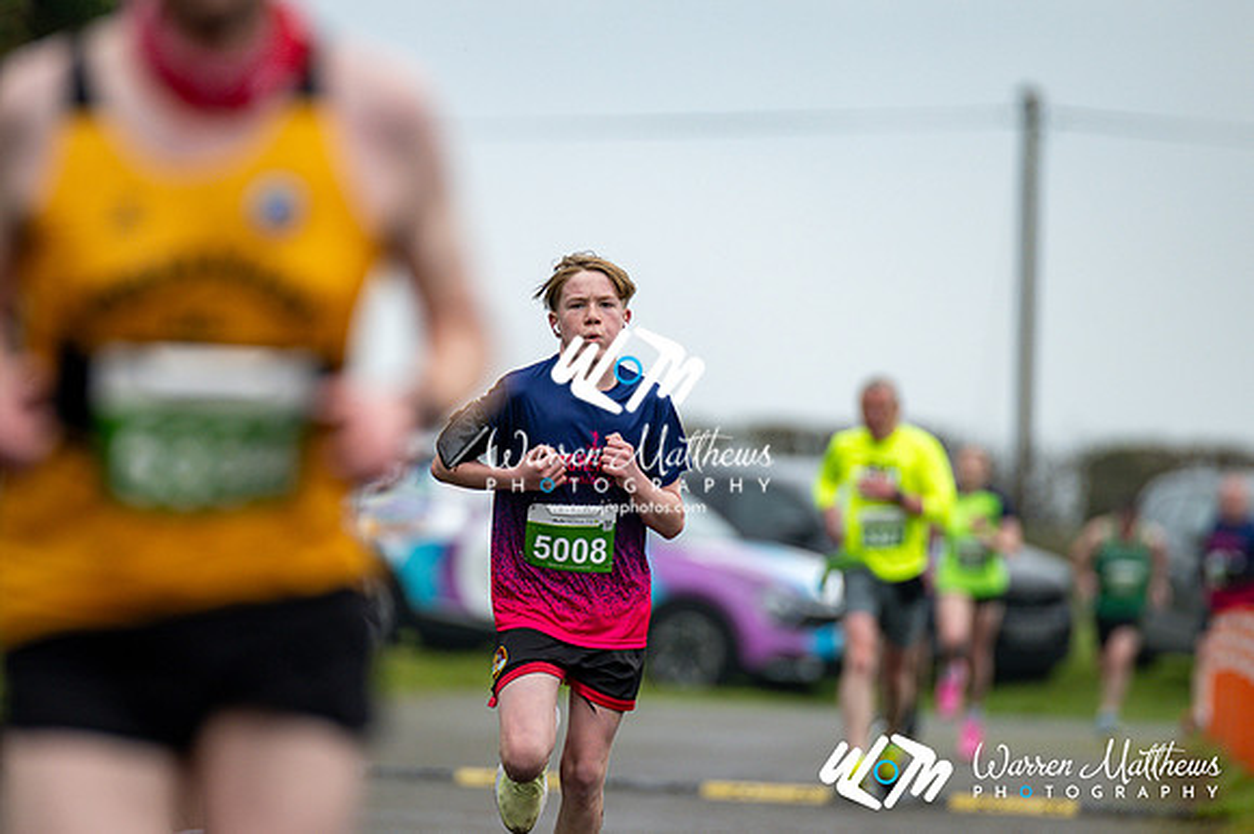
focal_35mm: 450
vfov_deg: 3.1
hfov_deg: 4.6
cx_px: 627
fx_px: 15665
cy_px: 417
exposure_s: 1/1600
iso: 250
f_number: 2.8
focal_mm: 300
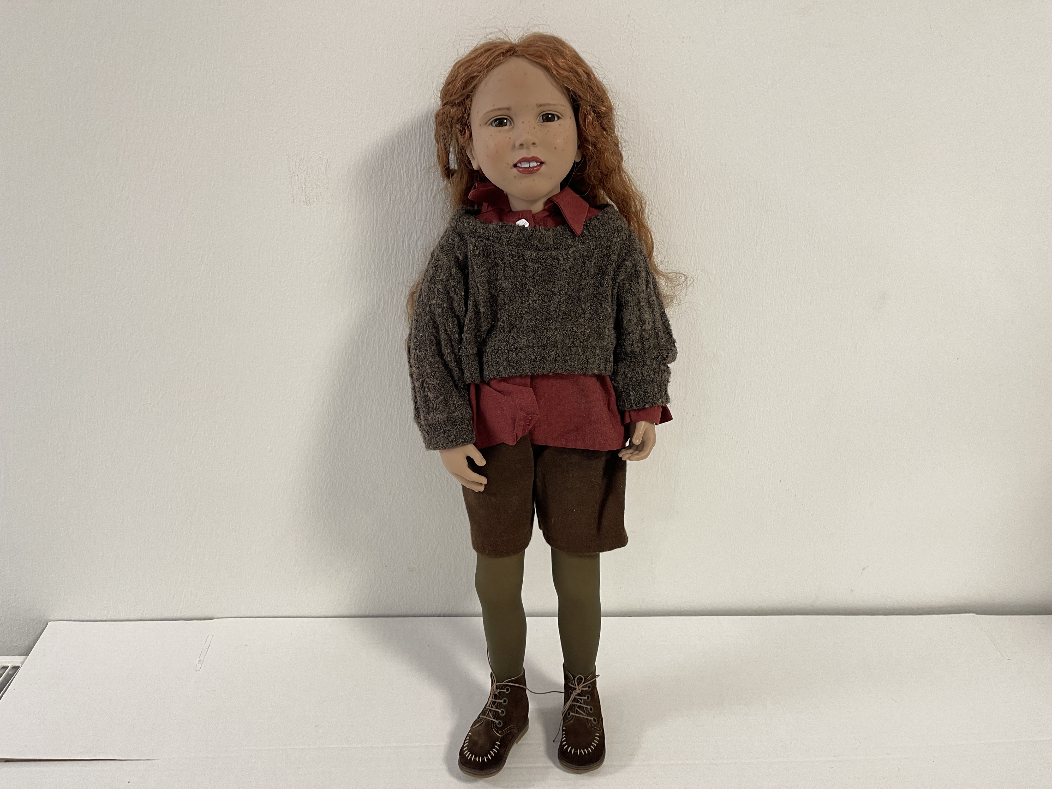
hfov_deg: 69.4
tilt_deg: -19.9
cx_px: 526
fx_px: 760
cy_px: 394
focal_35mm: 25
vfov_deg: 54.9
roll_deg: -2.6
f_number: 1.6
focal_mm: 5.1
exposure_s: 1/50
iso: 100
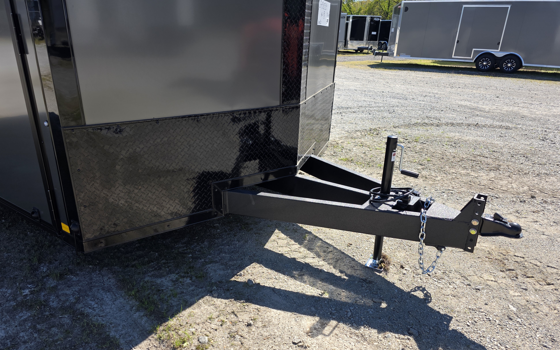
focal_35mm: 25
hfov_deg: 72.5
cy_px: 192
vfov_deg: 49.2
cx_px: 274
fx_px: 382
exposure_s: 1/2752
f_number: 1.7
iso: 80
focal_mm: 6.3
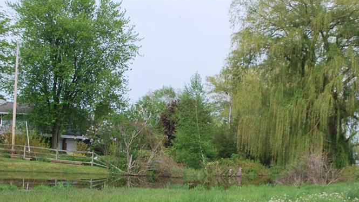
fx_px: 600
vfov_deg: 18.8
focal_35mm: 63
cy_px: 181
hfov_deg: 33.0
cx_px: 242
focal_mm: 26
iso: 100
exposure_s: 1/200
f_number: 7.1
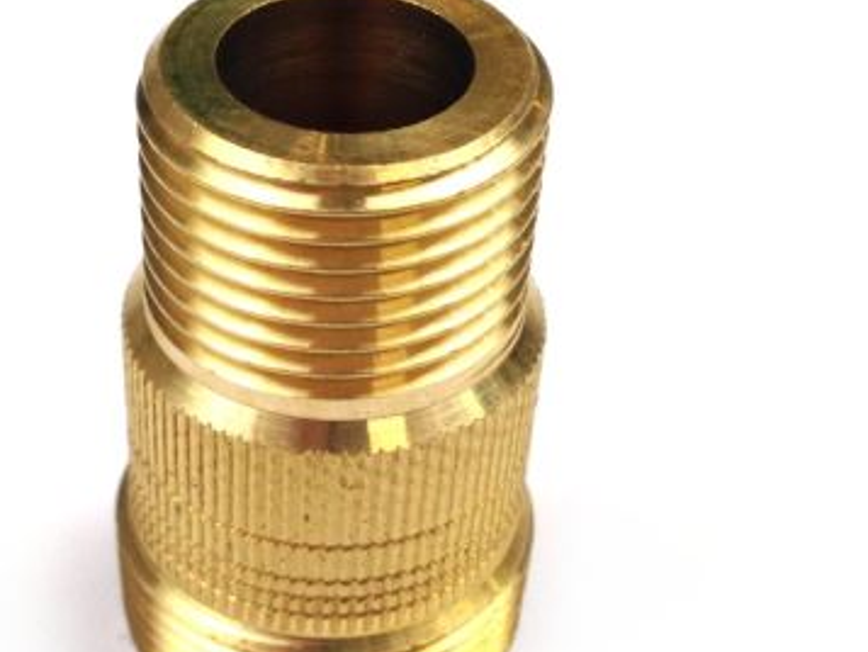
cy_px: 435
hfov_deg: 26.2
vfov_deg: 19.8
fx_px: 1856
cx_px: 328
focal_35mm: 74
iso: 50
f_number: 2.4
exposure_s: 1/134
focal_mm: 4.12
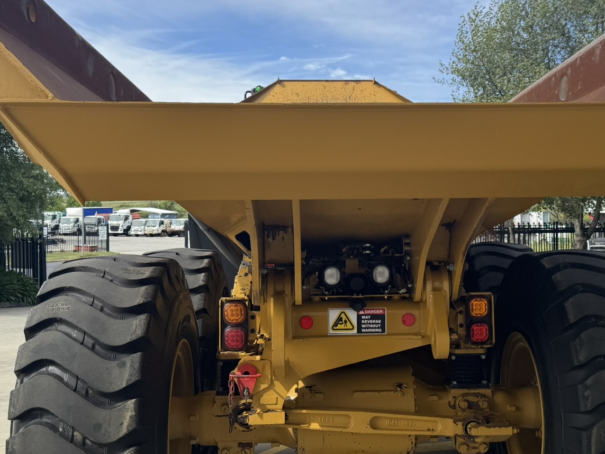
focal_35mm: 43
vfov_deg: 33.6
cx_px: 366
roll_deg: +0.2
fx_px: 751
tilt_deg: -0.5
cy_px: 217
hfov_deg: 43.6
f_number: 1.78
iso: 80
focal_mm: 6.76
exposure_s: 1/3096
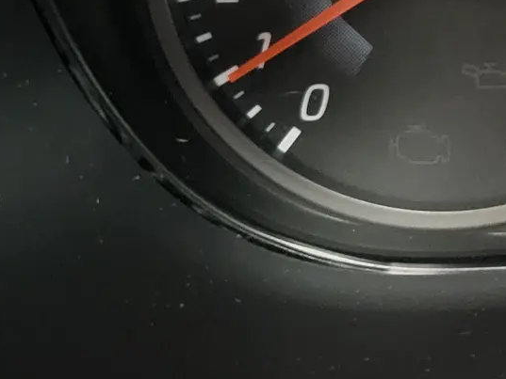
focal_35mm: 93
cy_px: -169
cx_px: 805
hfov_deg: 18.2
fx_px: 1360
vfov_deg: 14.9
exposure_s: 1/14.3
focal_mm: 5.4
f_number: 1.8
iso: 1250
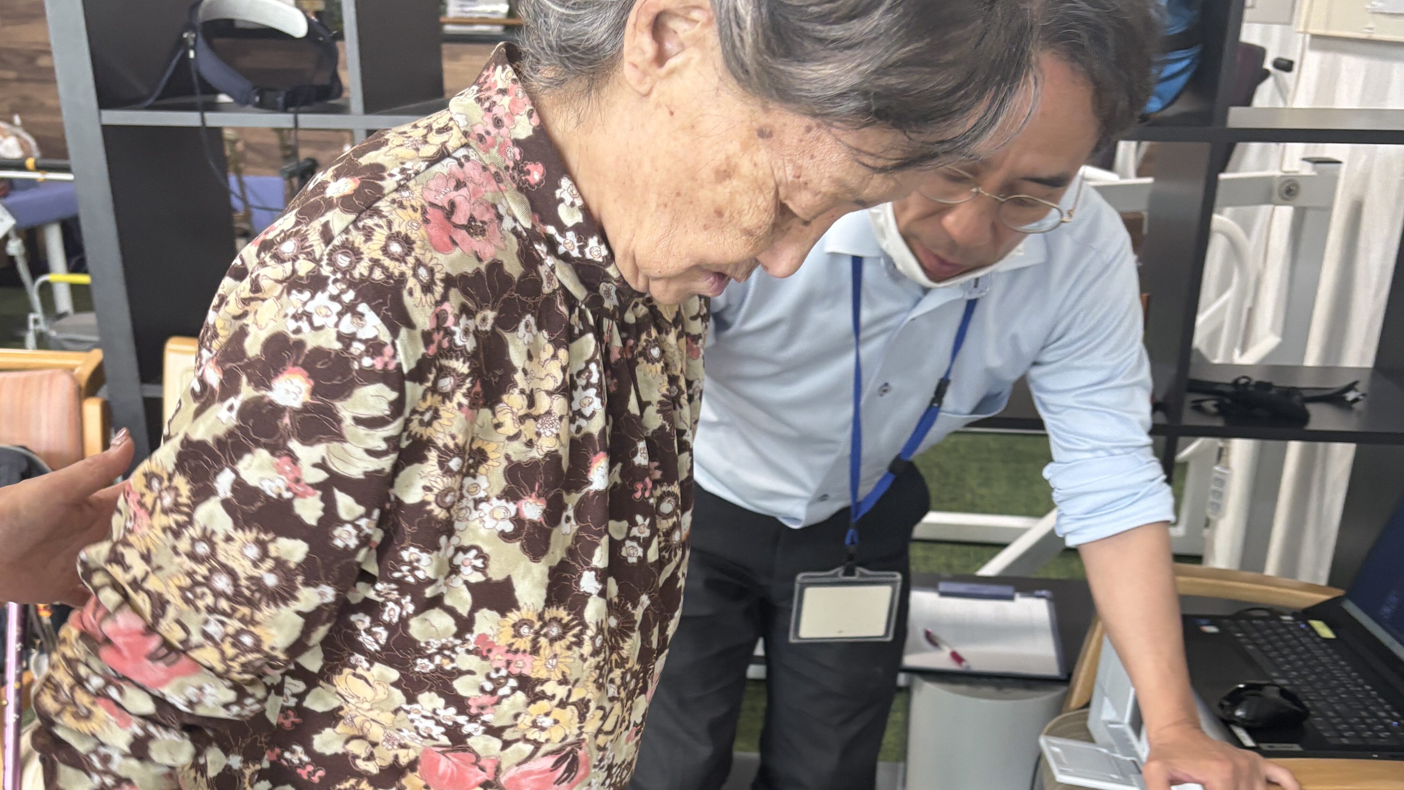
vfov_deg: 28.5
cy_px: 721
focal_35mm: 40
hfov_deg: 50.5
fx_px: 1489
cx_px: 681
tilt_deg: -25.6
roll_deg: -1.5
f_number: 1.6
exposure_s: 1/50
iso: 100
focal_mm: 5.96
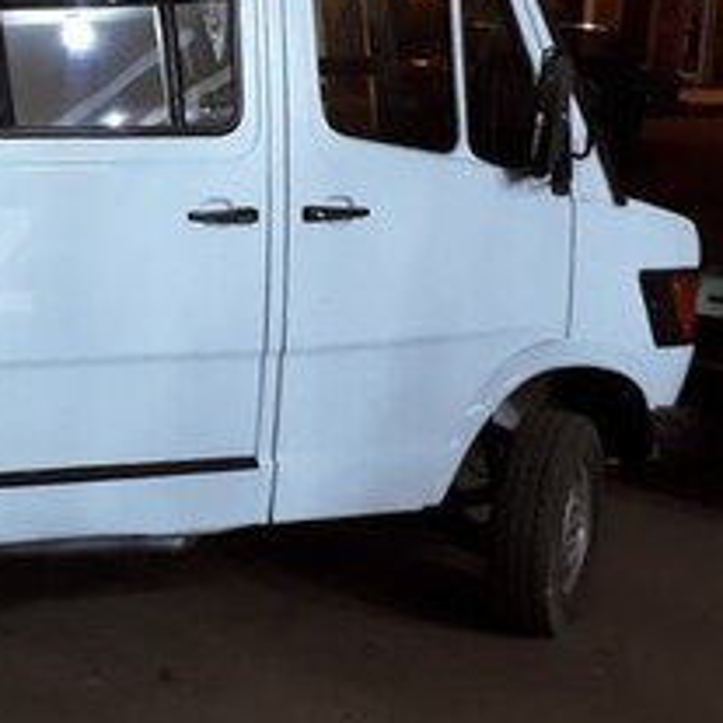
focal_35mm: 76
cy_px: 260
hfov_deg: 20.0
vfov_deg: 22.7
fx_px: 1796
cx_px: -325
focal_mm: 3.6
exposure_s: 1/14
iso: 160
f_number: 1.9
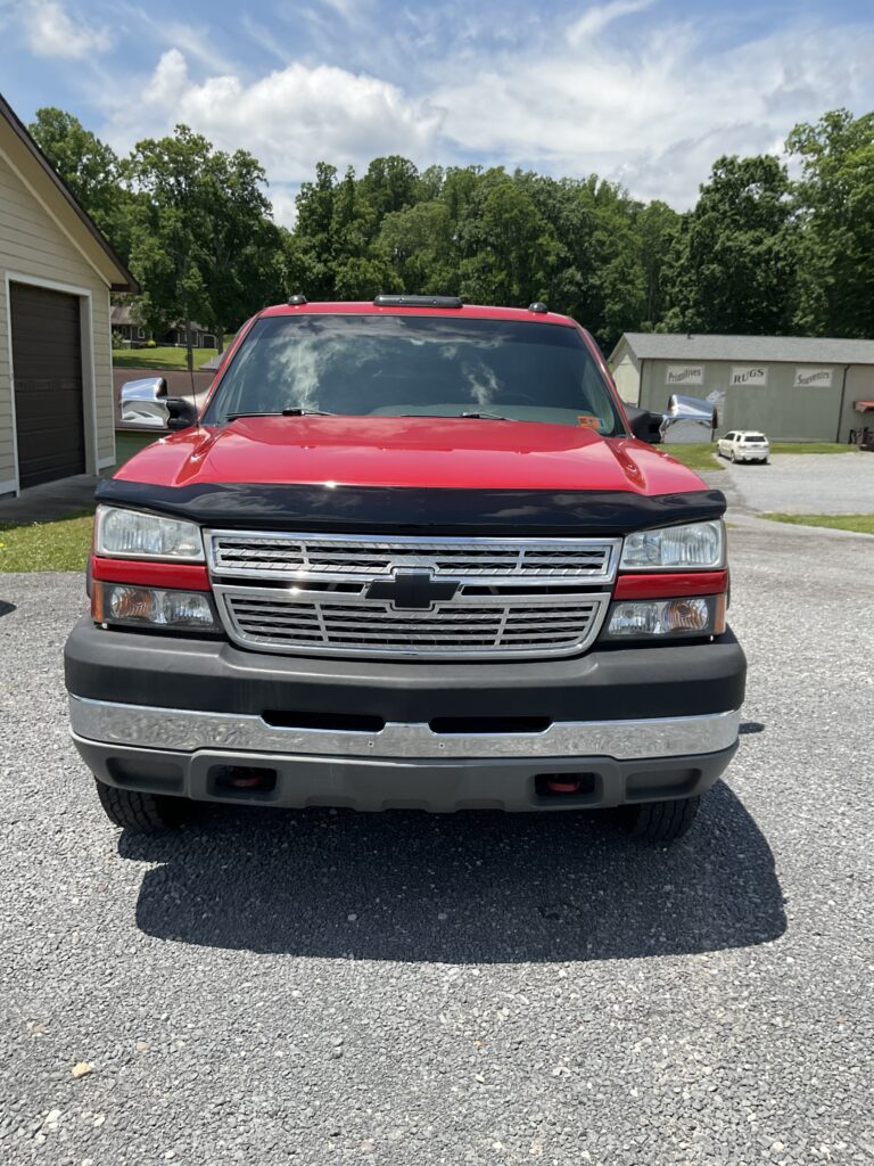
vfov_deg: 61.7
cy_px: 583
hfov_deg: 48.2
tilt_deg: -11.4
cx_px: 437
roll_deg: -1.9
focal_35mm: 29
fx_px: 976
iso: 16
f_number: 1.8
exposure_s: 1/1377
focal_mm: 3
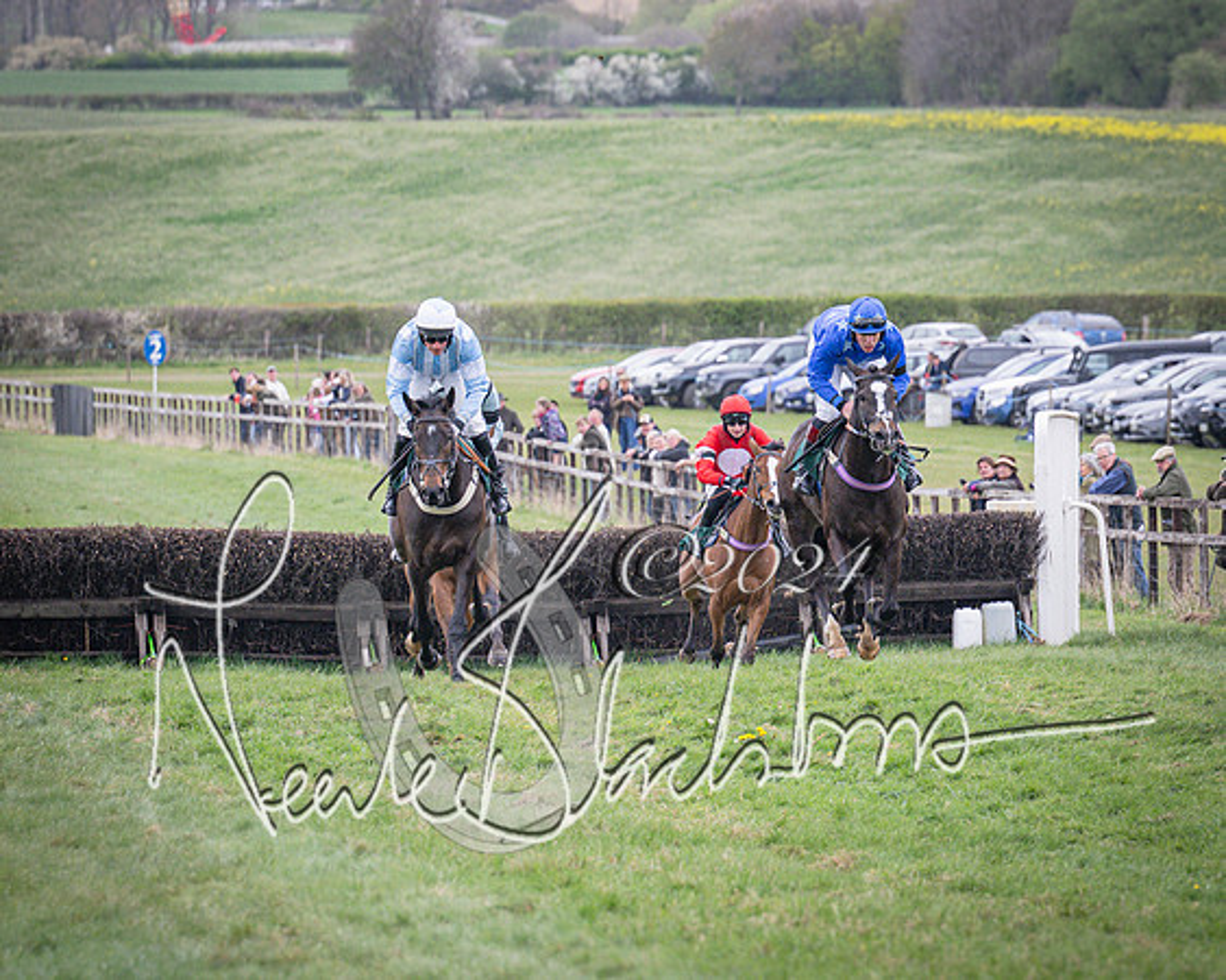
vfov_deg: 4.4
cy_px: 574
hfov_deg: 5.5
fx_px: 12660
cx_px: 612
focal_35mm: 349
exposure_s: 1/1600
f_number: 4
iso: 500
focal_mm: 155
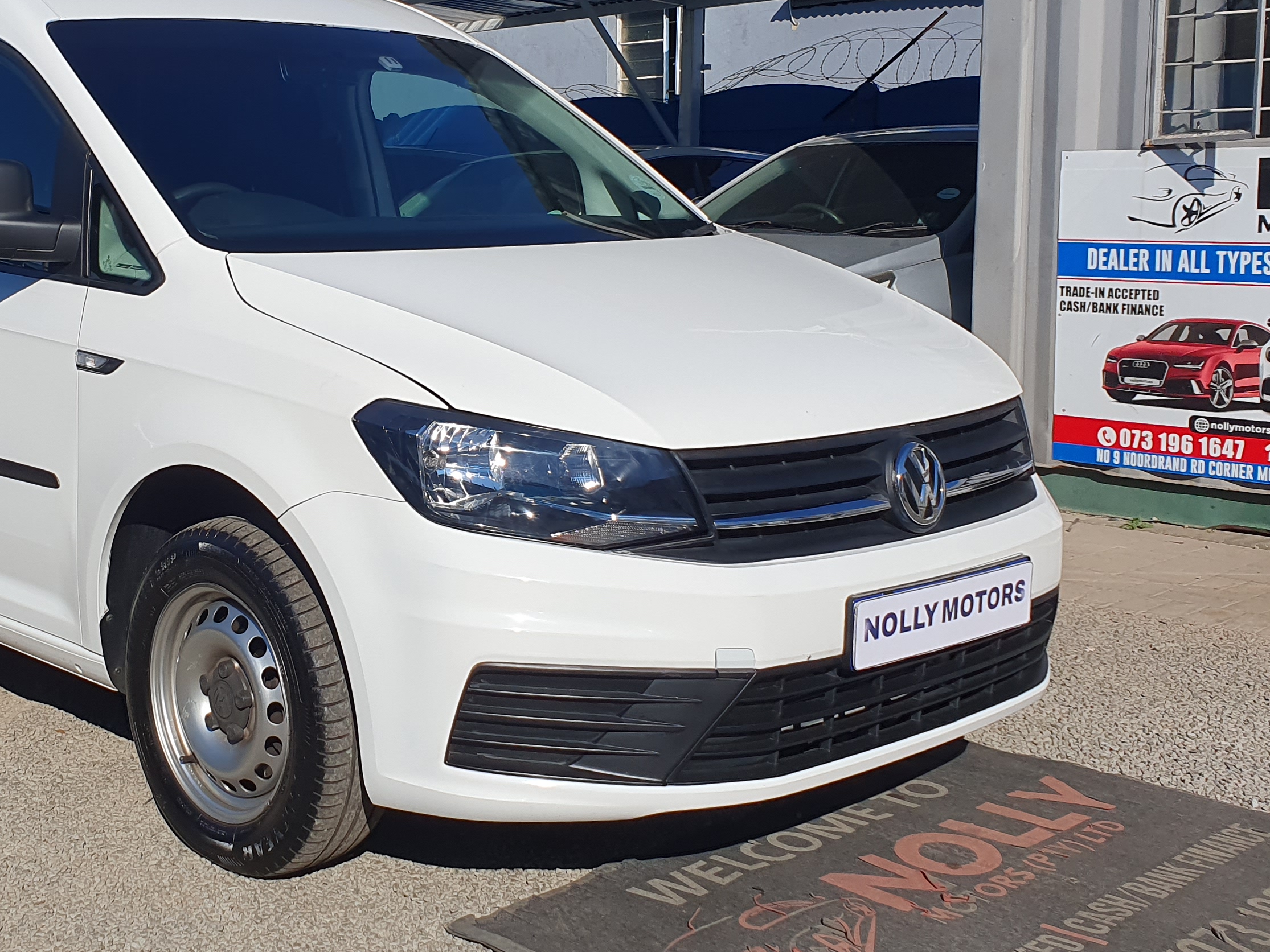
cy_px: 316
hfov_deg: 39.7
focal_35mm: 47
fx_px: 1725
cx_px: 374
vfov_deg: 30.7
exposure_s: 1/3544
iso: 50
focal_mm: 4.32
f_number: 2.4
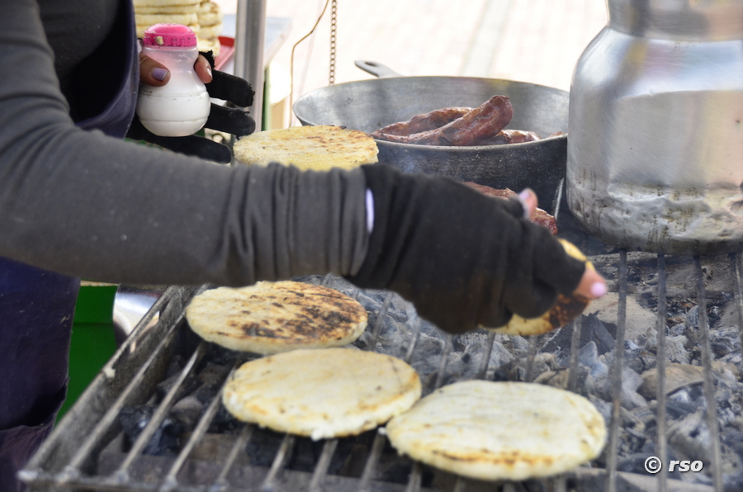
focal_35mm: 93
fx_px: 1915
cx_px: 372
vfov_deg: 14.6
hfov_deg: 22.0
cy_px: 246
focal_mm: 62
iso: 320
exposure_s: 1/250
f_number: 4.8
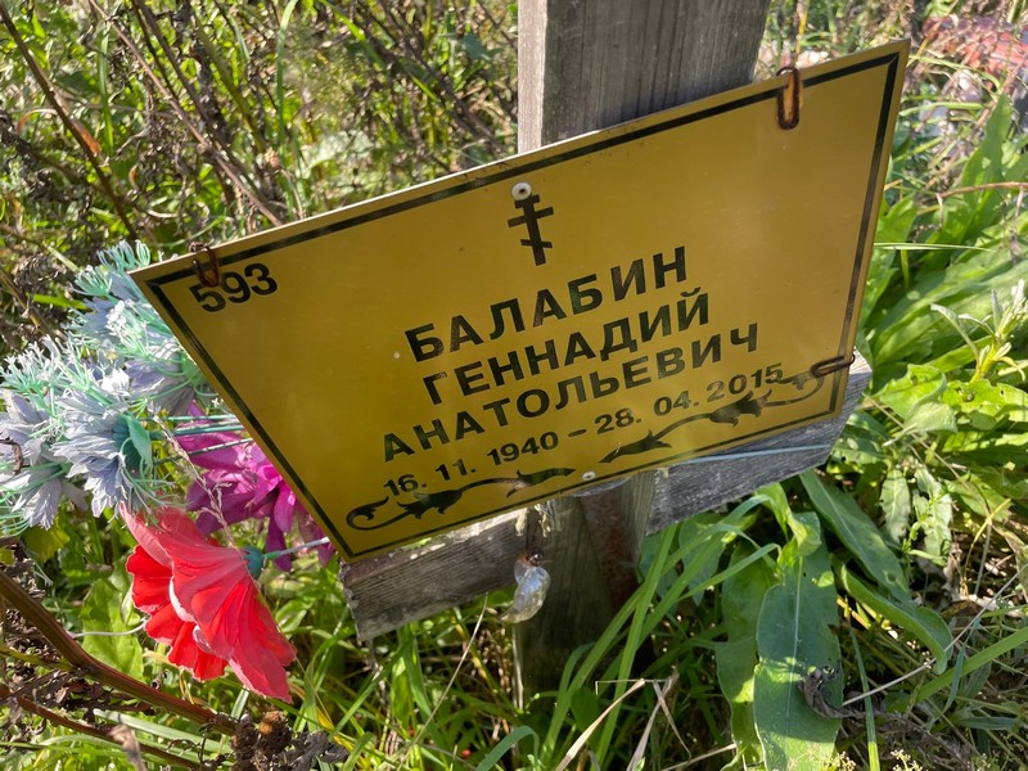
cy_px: 386
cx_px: 514
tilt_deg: -43.8
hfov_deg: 67.3
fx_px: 772
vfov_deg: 53.1
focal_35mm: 26
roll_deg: +0.0
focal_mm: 4.2
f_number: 1.6
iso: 32
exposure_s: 1/342
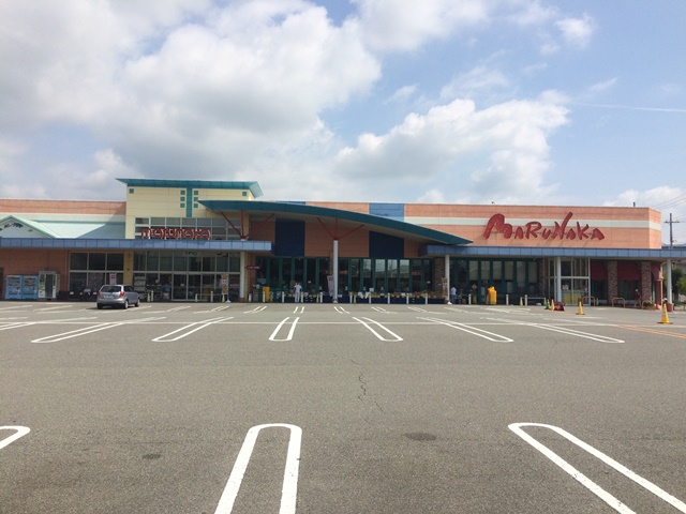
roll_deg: -0.1
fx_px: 575
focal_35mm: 29
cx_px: 343
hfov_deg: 61.7
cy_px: 257
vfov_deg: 48.2
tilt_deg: +2.9
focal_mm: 4.15
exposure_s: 1/3425
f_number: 2.2
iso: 32
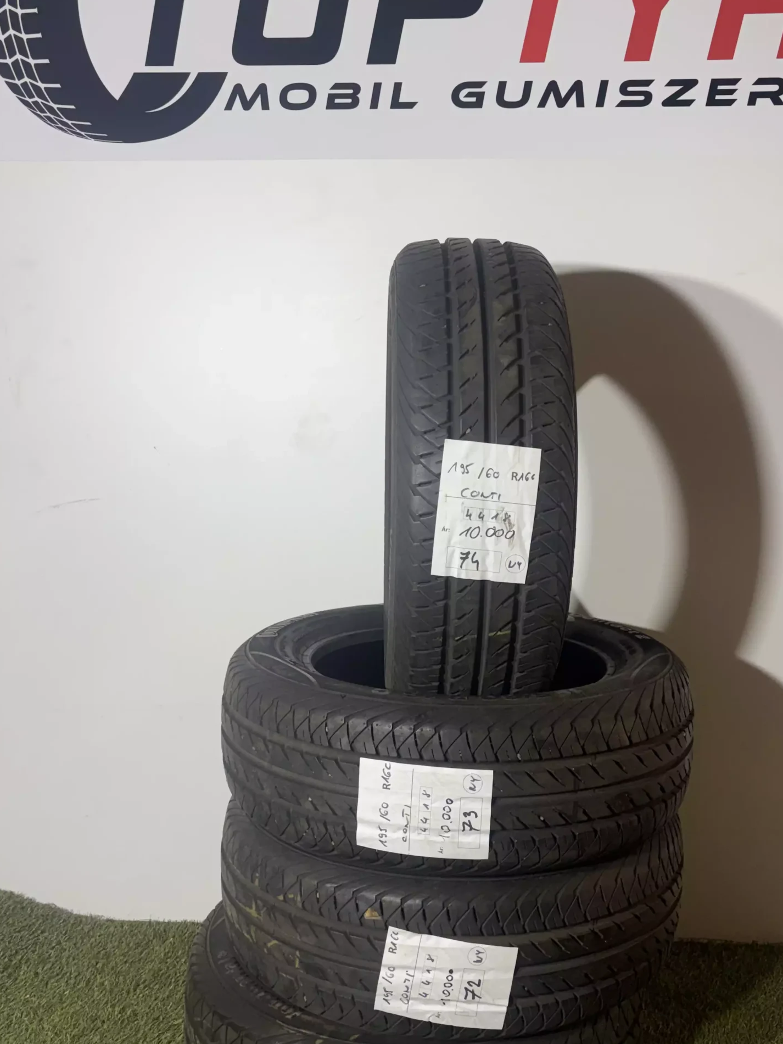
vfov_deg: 52.6
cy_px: 529
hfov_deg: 40.6
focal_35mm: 35
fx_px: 1056
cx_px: 458
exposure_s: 1/100
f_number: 1.6
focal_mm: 5.96
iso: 80
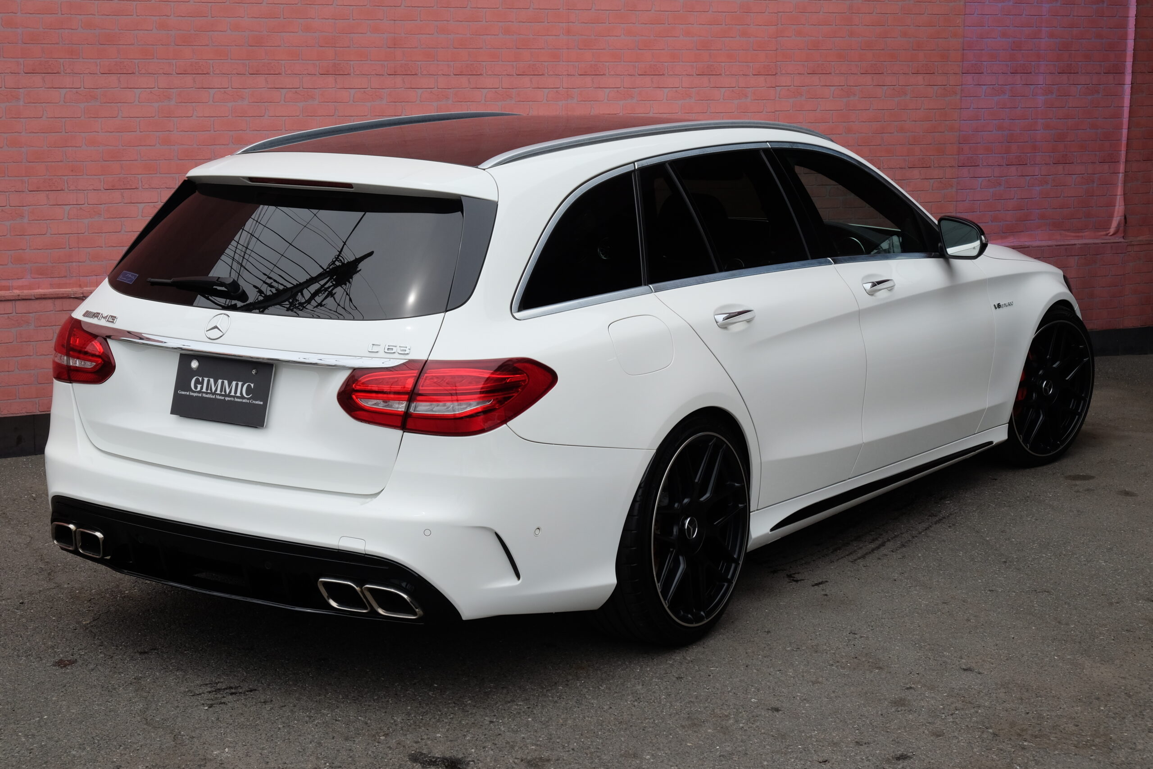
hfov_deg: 33.9
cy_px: 384
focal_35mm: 59
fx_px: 1890
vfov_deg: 23.0
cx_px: 576
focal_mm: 39
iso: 400
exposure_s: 1/400
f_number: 9
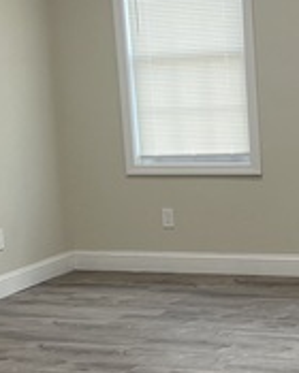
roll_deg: +3.1
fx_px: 1029
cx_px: 320
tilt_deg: -11.3
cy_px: 253
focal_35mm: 93
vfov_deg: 20.5
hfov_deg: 16.1
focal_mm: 5.1
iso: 100
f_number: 1.6
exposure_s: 1/120
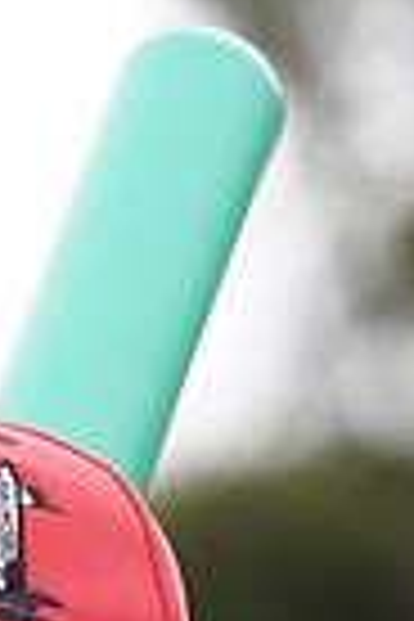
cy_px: 1116
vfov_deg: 2.5
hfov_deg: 1.6
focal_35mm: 838
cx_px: -29
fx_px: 14454
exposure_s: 1/250
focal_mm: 200
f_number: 5.6
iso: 100
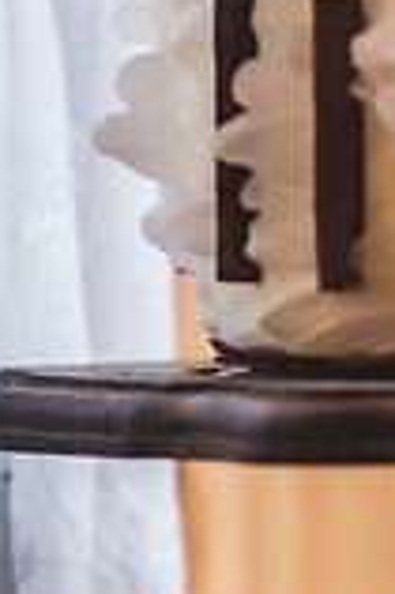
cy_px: 167
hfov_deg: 1.8
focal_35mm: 764
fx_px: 12601
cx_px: 1069
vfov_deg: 2.7
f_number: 2.8
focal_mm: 200
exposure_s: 1/1250
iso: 200
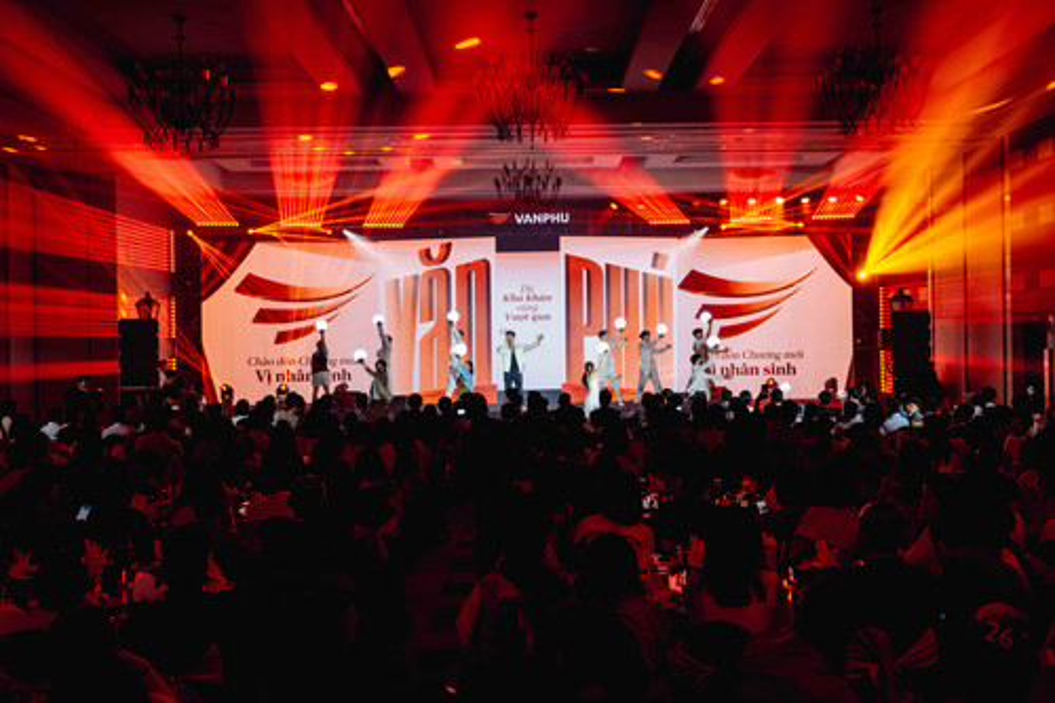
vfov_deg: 36.8
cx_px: 528
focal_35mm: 36
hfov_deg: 53.1
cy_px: 352
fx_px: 1055
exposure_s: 1/100
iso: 800
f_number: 3.5
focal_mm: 36
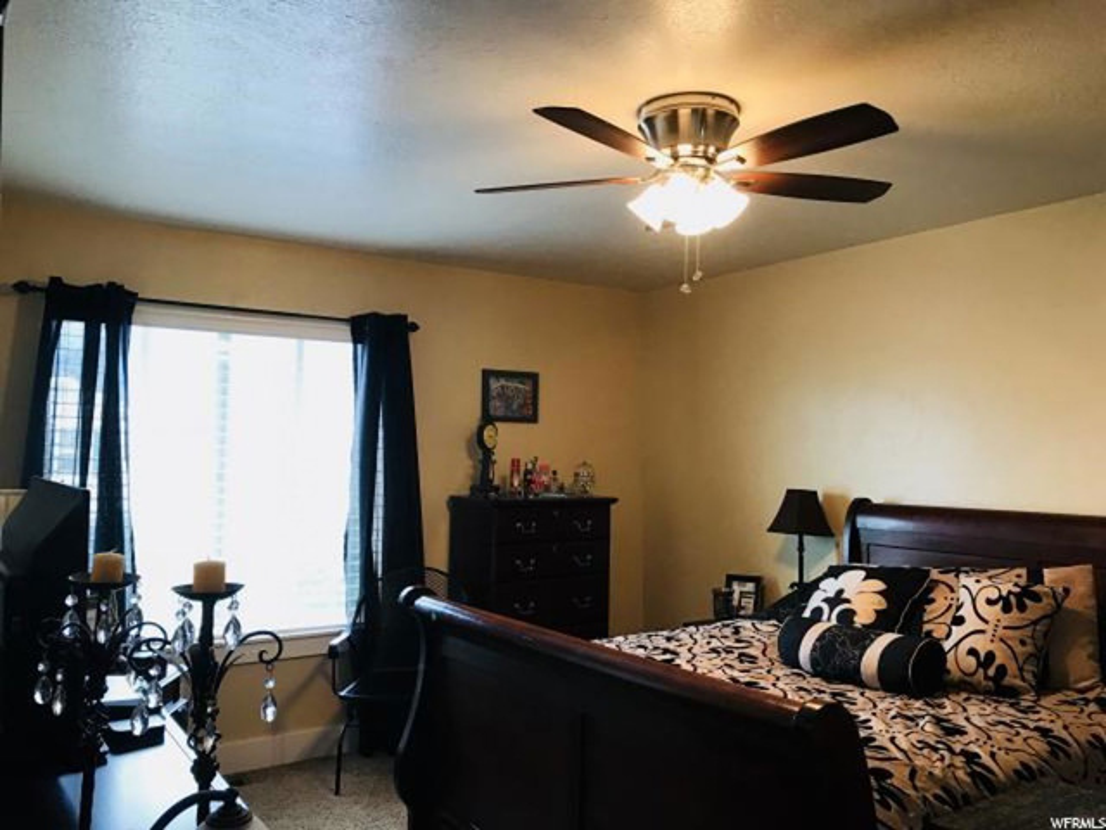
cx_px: 553
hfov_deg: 63.4
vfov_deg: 49.7
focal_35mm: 28
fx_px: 895
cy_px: 415
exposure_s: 1/24
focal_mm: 3.99
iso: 32
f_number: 1.8
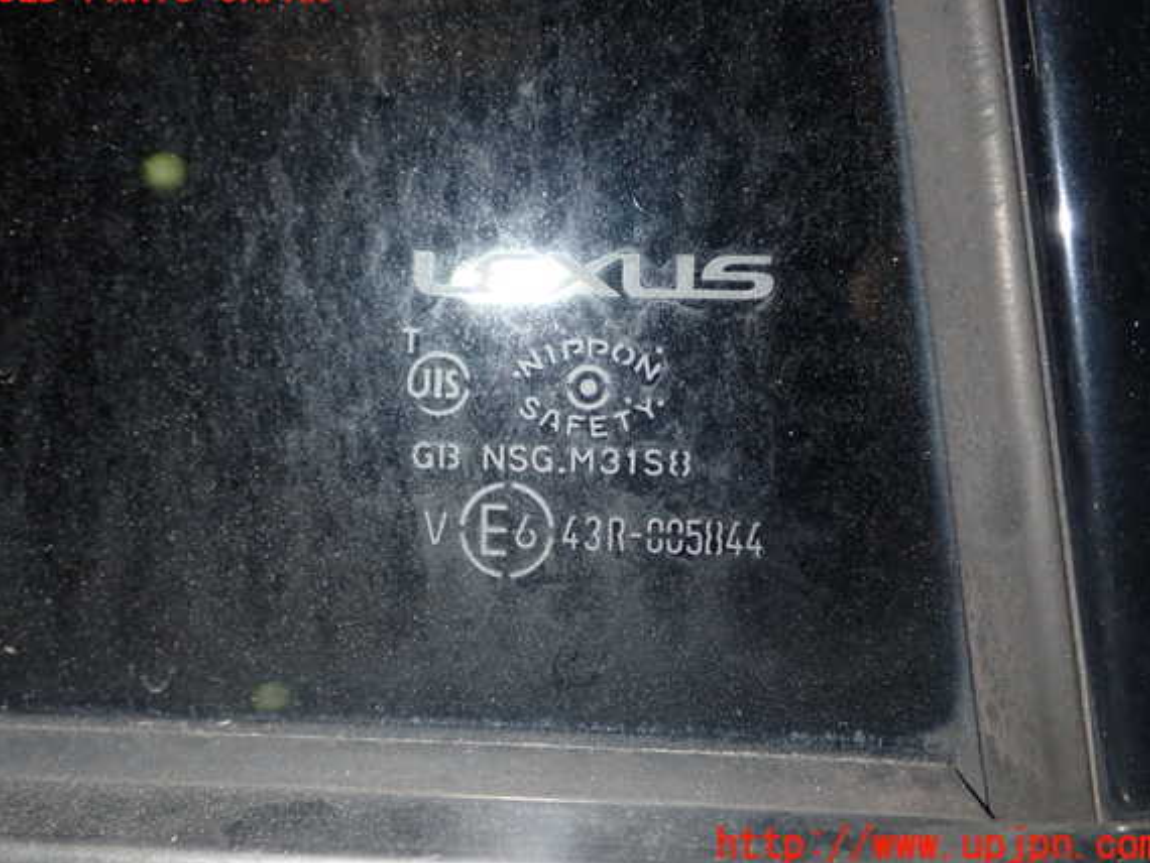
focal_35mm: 40
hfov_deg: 46.8
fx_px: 1329
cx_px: 567
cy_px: 417
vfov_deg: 36.0
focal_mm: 6.83
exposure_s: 1/40
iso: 200
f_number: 8
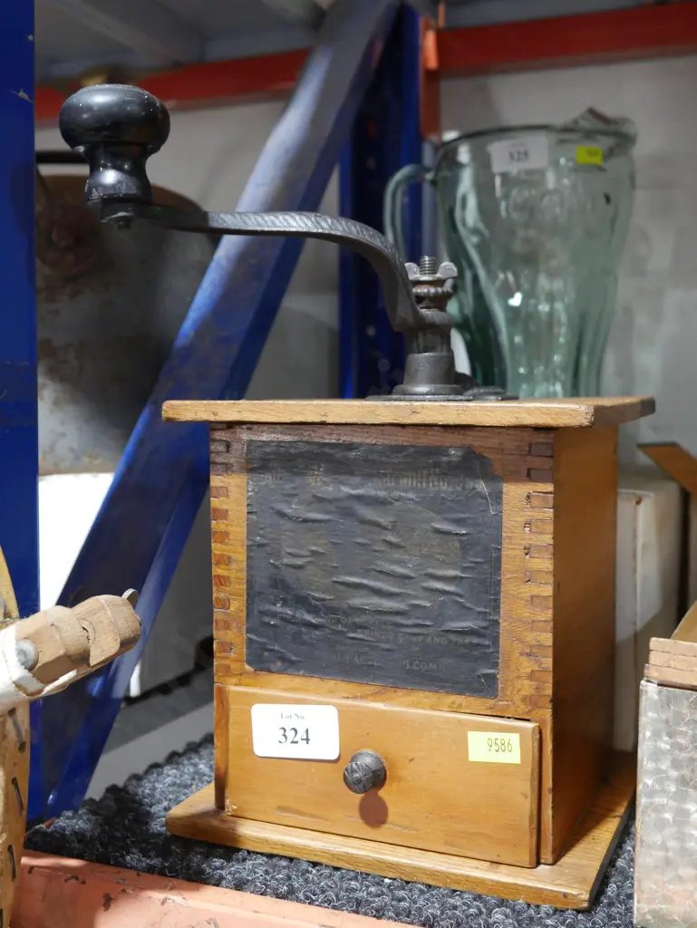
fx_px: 1127
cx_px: 348
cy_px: 464
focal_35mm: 42
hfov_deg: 34.4
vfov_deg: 44.8
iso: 1600
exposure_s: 1/60
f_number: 4.6
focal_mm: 21
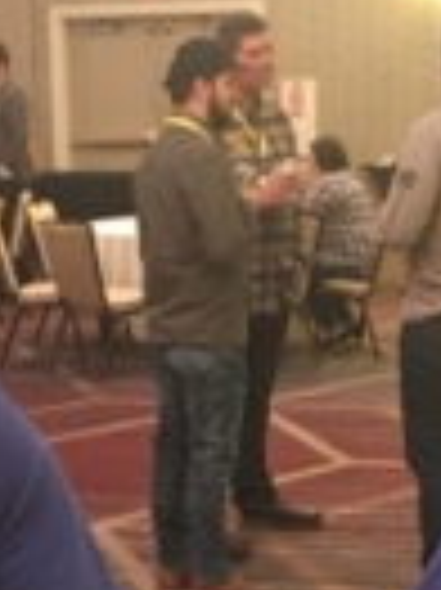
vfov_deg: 17.9
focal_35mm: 106
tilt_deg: -15.7
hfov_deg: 13.9
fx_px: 1803
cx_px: 117
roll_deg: +2.7
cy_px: 658
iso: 80
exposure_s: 1/4
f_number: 2.2
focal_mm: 4.15
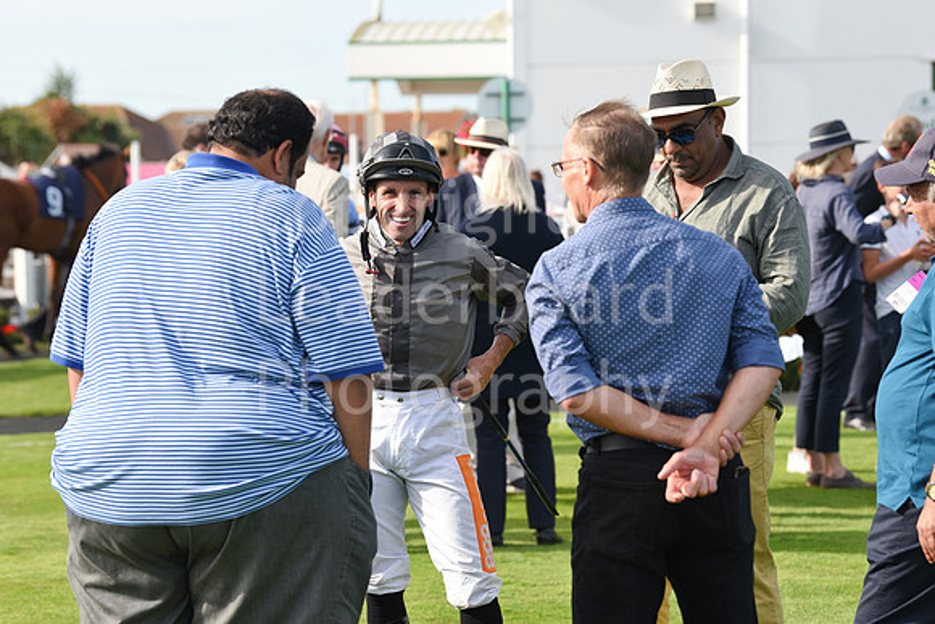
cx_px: 468
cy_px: 312
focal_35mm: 130
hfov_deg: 15.8
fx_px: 3377
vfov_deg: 10.6
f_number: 5.6
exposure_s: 1/1000
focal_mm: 130
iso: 400
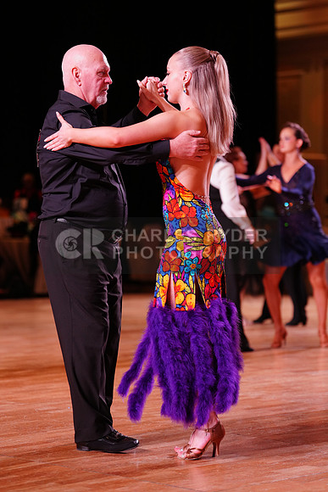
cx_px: 164
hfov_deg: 13.4
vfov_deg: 20.0
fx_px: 1393
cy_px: 246
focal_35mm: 102
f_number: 2.8
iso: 800
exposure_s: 1/250
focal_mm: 102
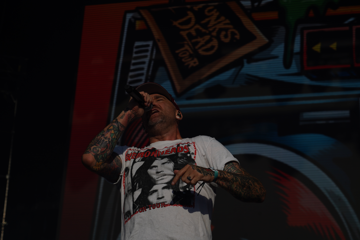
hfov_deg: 19.5
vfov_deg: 13.0
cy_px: 120
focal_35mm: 105
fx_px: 1050
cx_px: 180
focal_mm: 105
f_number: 8
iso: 100
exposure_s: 1/2000
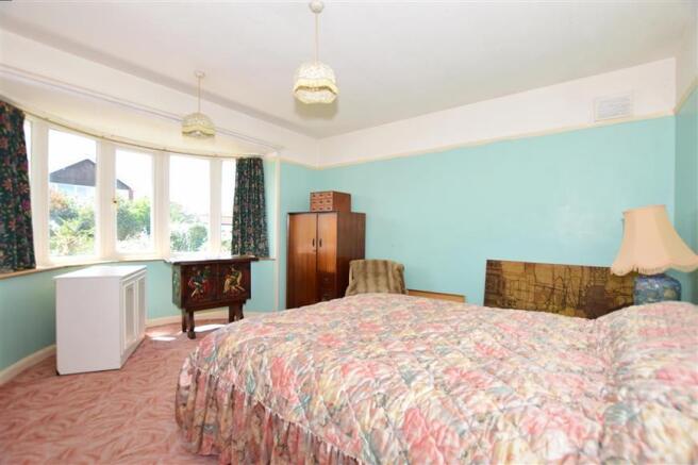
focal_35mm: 15
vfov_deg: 77.3
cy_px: 232
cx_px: 349
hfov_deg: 100.4
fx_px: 291
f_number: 5.6
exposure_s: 1/125
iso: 200
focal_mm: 10
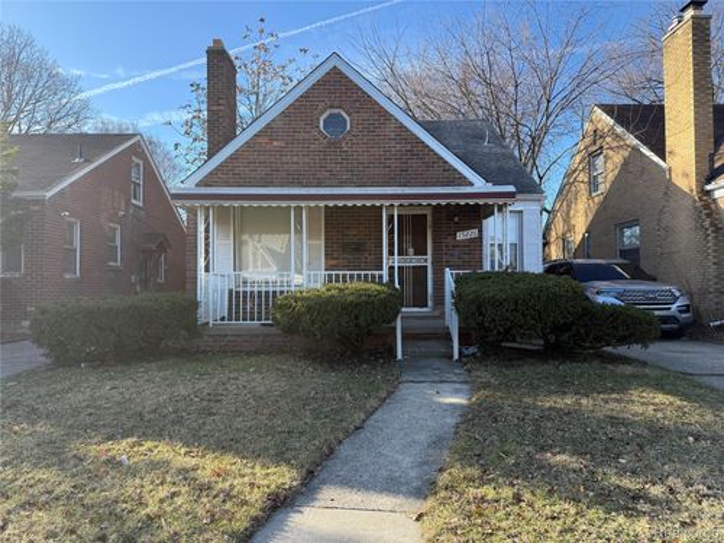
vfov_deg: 56.8
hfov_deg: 71.6
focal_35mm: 24
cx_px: 362
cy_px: 272
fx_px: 502
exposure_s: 1/1727
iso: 100
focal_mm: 6.76
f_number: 1.78
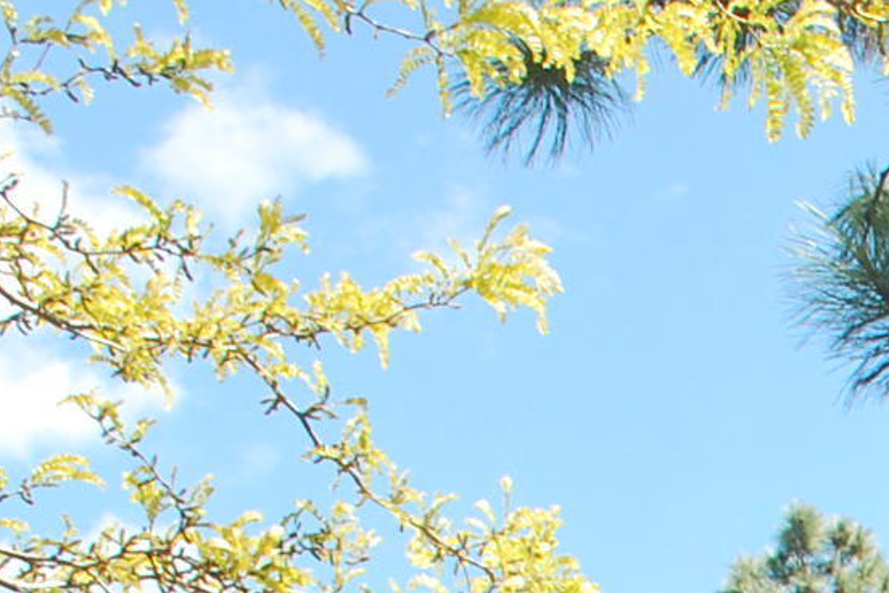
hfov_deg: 12.9
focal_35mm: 142
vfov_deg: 8.8
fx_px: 3506
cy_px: 1373
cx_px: 1654
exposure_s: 1/125
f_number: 5.6
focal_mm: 18
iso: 200
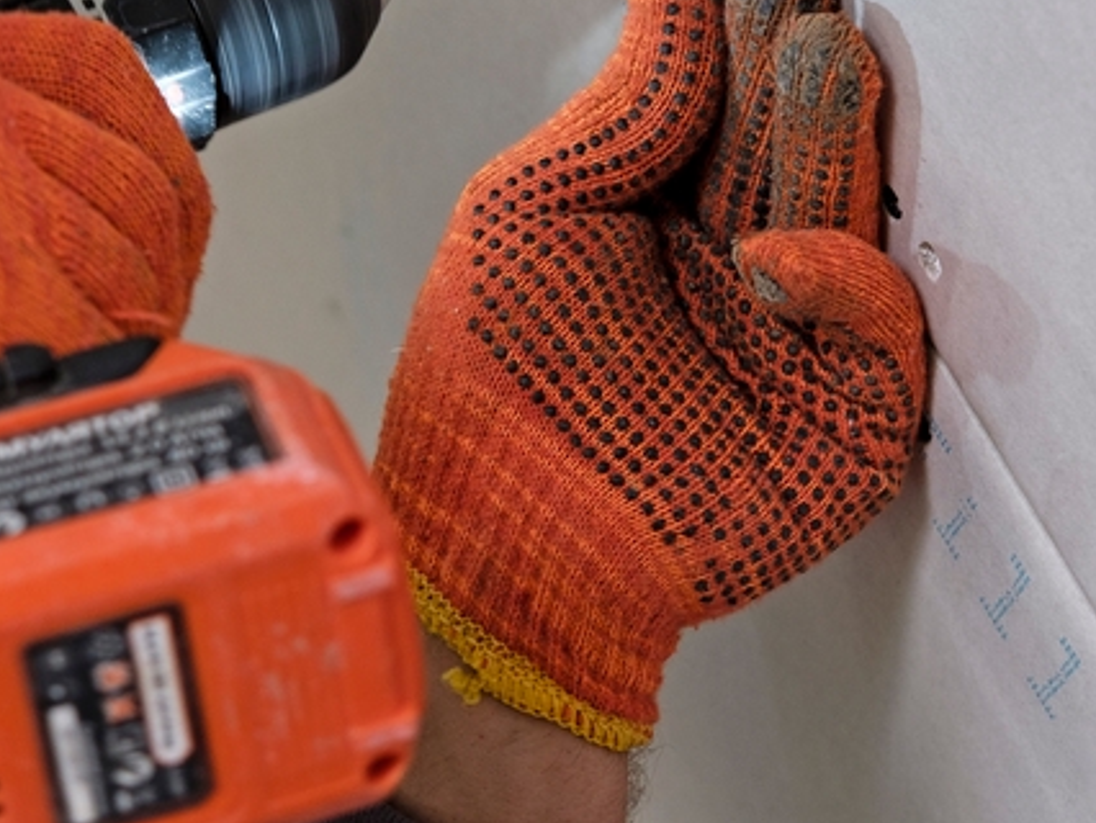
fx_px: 2344
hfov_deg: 26.2
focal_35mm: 74
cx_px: 412
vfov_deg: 19.8
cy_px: 258
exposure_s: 1/20
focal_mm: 27
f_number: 3.2
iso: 200
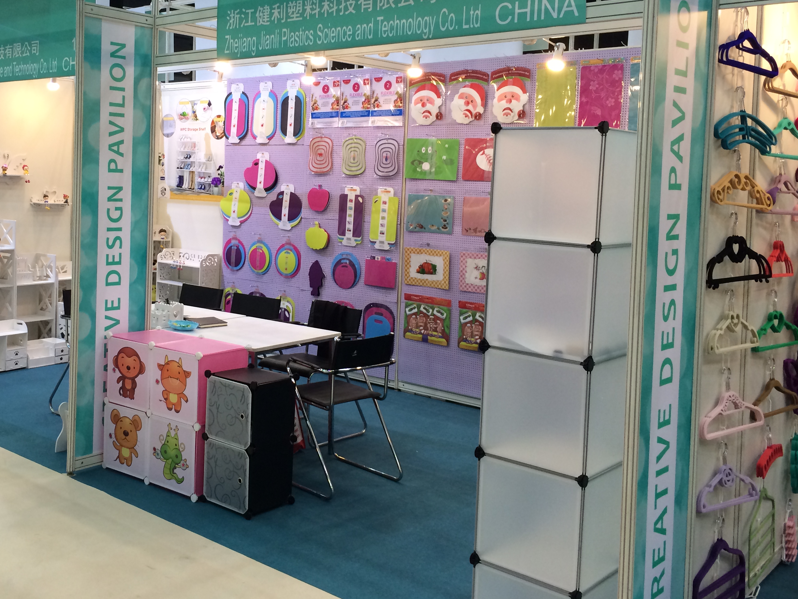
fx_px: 922
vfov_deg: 35.8
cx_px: 268
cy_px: 226
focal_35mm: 40
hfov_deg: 46.1
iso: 64
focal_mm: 4.12
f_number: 2.2
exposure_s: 1/33
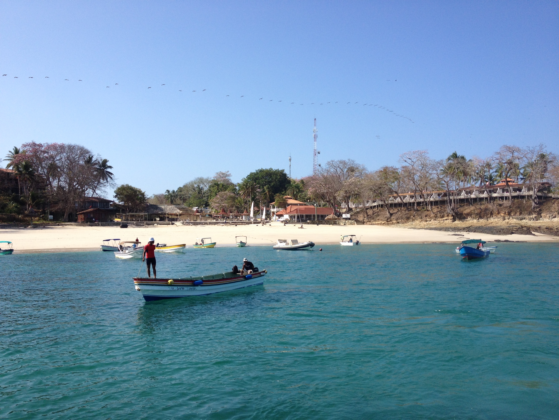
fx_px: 565
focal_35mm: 35
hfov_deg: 52.6
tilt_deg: -0.6
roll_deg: +1.2
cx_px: 280
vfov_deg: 40.7
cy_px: 210
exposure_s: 1/1672
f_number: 2.4
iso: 50
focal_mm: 4.28
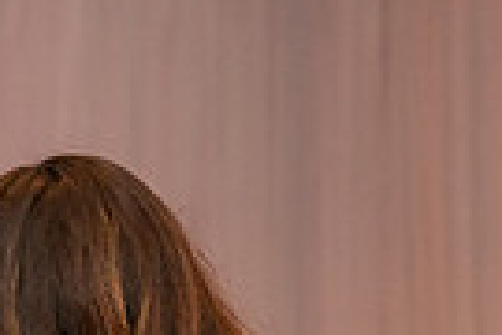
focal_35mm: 241
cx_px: -487
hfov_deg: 8.2
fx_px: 3360
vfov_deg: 5.7
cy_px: 315
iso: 1000
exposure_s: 1/160
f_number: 2.8
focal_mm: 56
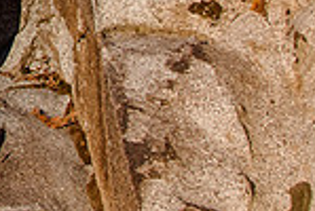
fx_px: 1271
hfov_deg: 13.2
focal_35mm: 145
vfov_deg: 9.1
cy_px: -148
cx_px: -191
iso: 200
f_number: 6.3
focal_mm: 22
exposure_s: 1/320
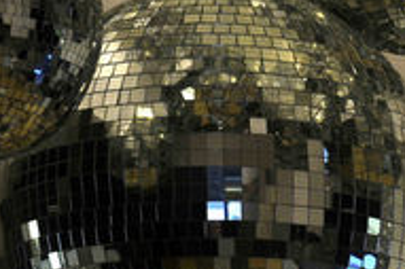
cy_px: -67
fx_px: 3170
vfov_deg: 4.8
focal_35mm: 282
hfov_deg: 7.3
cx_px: 83
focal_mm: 40
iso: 200
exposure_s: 1/100
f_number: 7.1
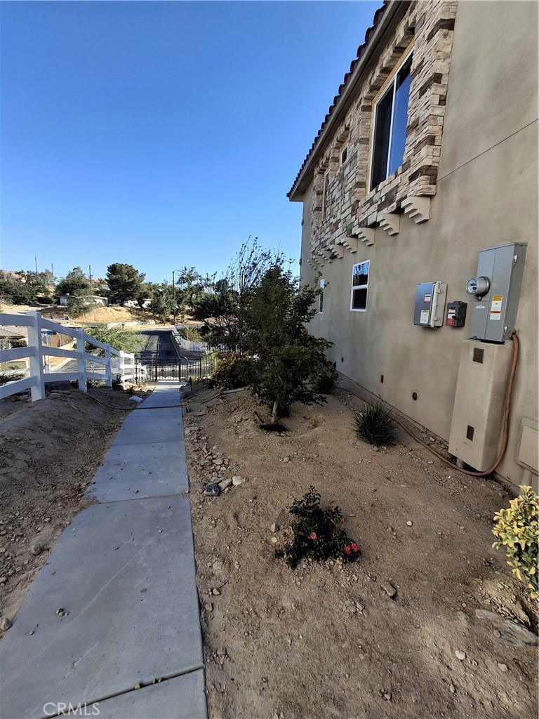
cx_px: 270
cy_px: 360
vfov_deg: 94.5
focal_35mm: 16
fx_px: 332
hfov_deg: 78.1
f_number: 2.2
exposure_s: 1/728
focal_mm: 1.64
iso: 40
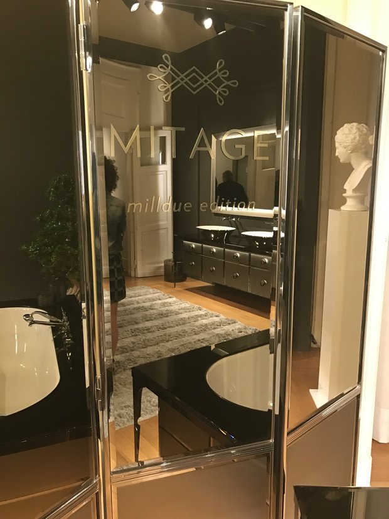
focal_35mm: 28
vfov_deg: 63.5
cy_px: 260
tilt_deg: -10.2
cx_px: 194
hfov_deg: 49.7
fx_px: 420
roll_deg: -0.8
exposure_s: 1/17
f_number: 1.8
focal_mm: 3.99
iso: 100
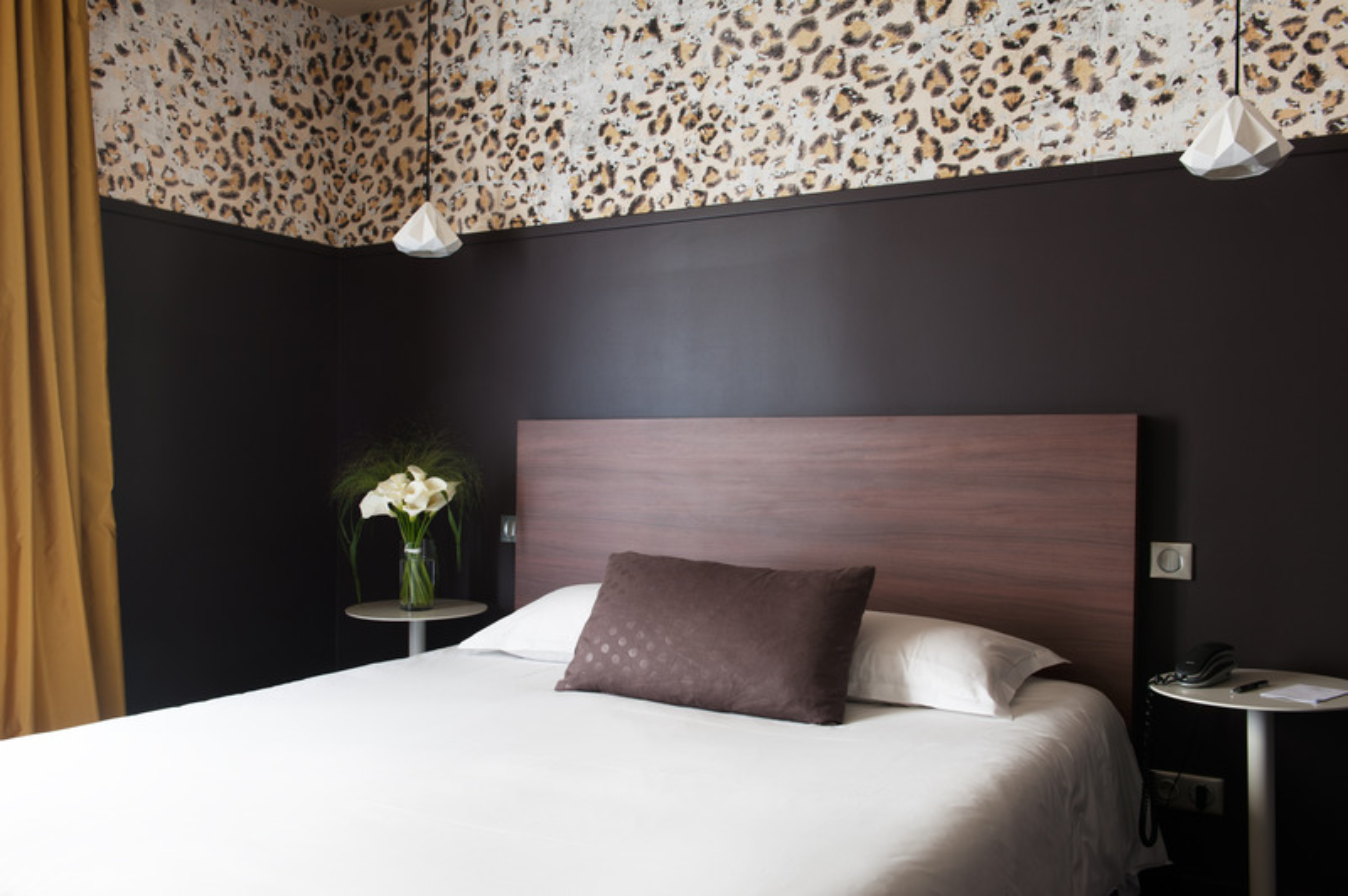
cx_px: 674
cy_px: 448
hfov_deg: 63.7
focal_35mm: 29
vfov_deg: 44.9
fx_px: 1085
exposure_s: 3
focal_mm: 29
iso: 100
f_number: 8
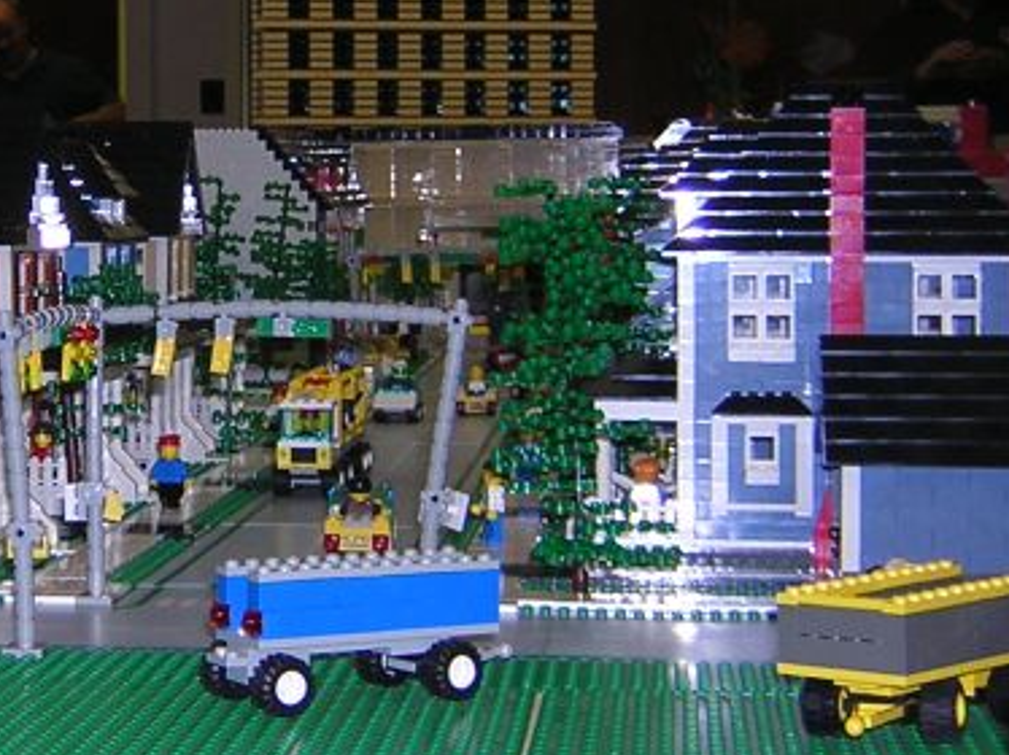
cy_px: 178
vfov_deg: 16.0
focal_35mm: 92
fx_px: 2680
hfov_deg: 21.0
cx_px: 154
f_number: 2.8
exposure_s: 1/60.1
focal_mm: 5.6
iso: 100
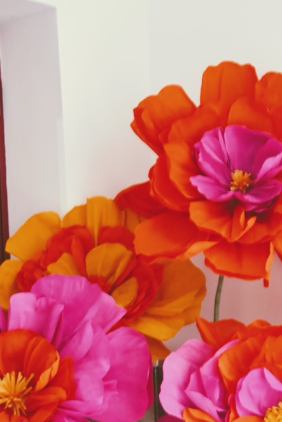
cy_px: 428
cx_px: 214
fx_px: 986
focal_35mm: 84
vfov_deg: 23.1
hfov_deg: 16.2
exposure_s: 1/13
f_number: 3.8
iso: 800
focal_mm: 21
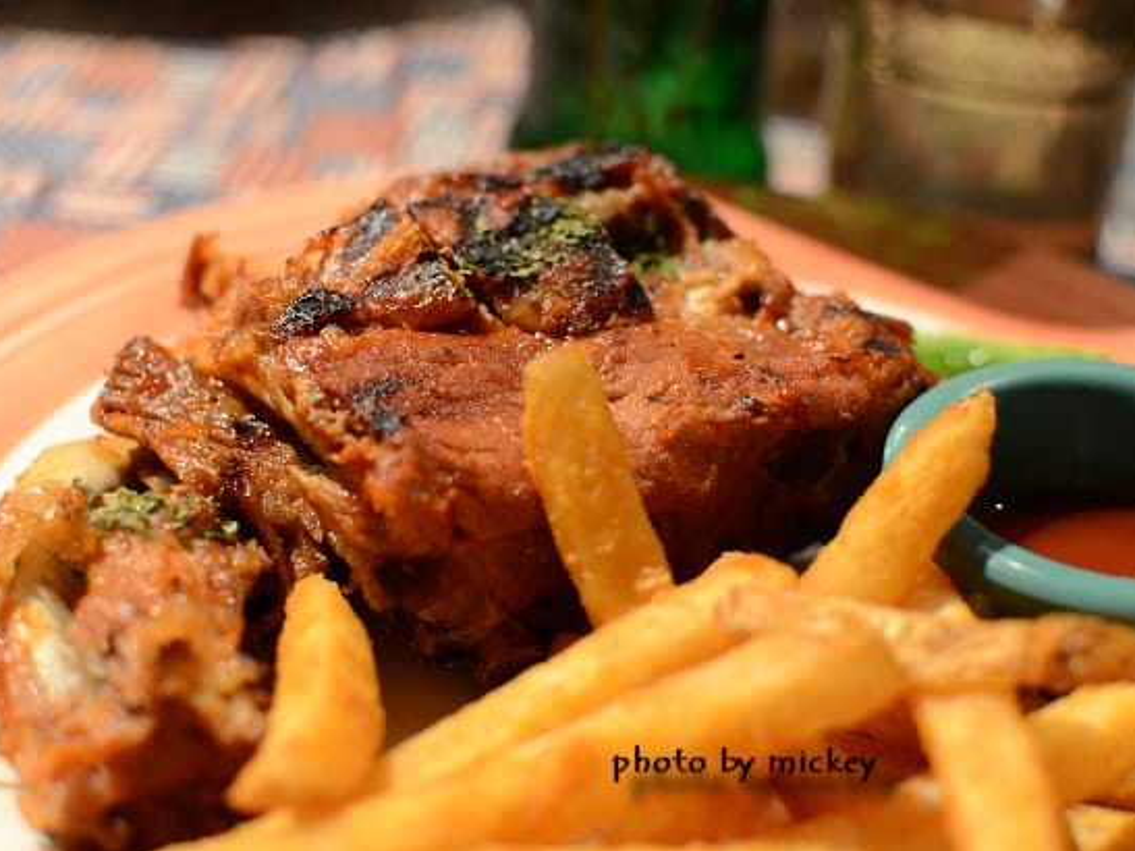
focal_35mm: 58
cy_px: 427
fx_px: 1886
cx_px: 503
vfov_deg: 25.4
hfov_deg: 33.5
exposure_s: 1/50
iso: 2000
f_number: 3.2
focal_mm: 35
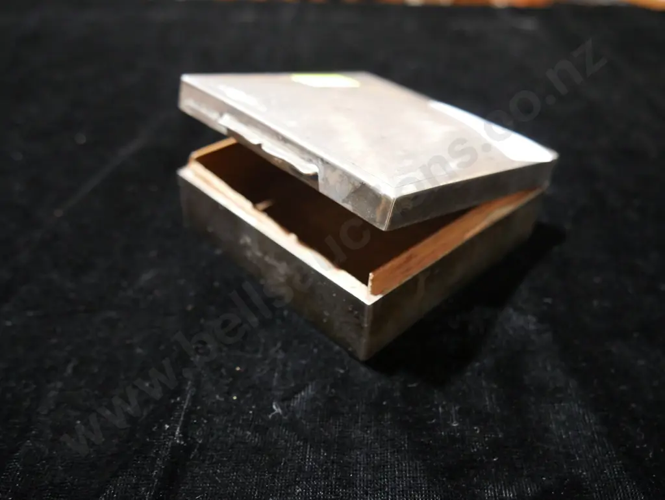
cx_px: 332
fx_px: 538
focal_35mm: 28
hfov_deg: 63.4
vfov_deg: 49.8
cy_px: 250
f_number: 3.5
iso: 1600
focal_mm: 14
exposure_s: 1/60
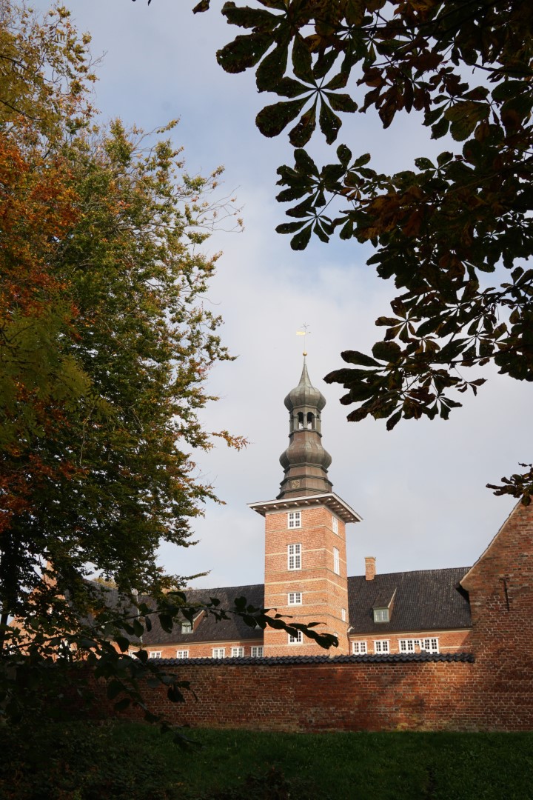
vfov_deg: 61.9
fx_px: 666
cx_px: 266
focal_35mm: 30
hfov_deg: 43.6
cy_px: 400
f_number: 13
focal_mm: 20
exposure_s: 1/200
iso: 250
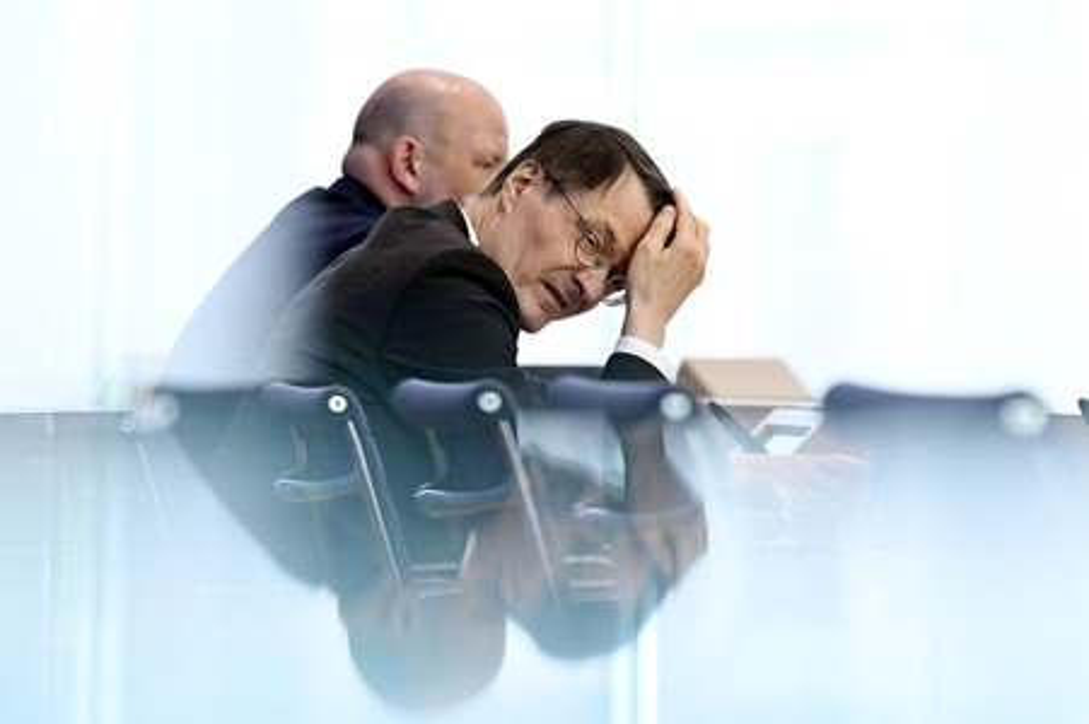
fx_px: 5139
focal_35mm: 170
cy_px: 362
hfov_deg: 12.1
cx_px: 544
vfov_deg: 8.1
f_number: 5.6
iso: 3200
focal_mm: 170
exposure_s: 1/800
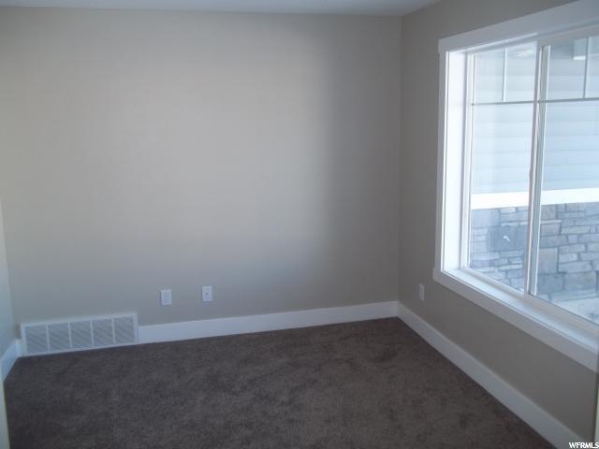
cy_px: 224
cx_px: 300
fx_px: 554
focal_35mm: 32
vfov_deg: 44.2
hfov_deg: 56.8
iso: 64
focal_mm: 5.7
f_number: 2.9
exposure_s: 1/30
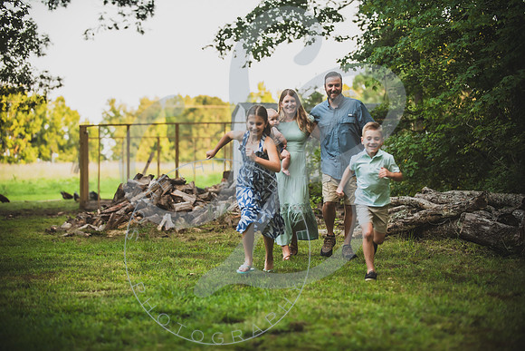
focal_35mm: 98
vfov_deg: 14.0
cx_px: 262
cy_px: 176
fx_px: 1431
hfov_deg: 20.8
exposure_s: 1/250
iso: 500
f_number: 2.8
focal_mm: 98
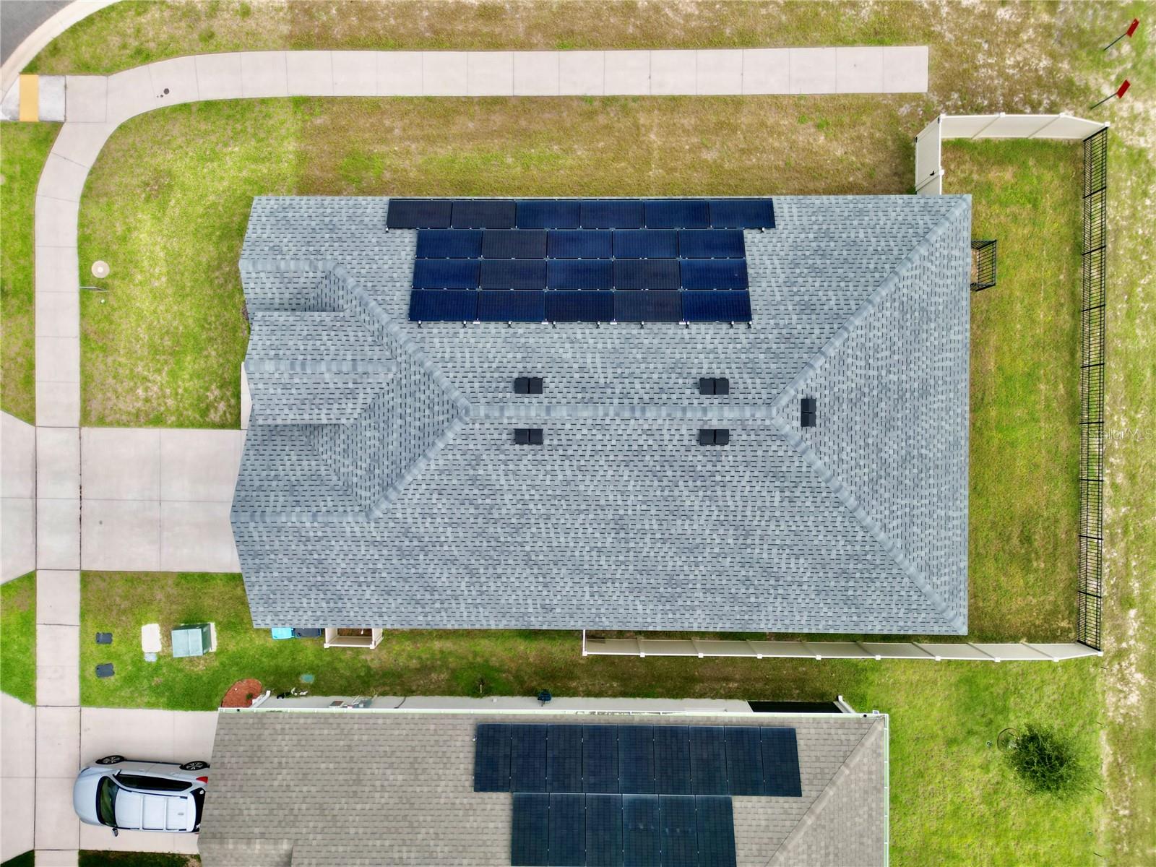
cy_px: 434
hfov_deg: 71.6
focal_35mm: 24
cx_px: 578
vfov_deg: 56.8
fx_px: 801
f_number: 1.7
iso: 150
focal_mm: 6.72
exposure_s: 1/2000
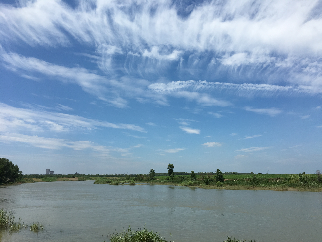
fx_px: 270
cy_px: 121
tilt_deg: +11.7
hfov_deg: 61.7
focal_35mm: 29
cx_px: 161
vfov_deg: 48.2
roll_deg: +0.1
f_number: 2.2
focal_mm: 4.15
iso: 25
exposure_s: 1/3205
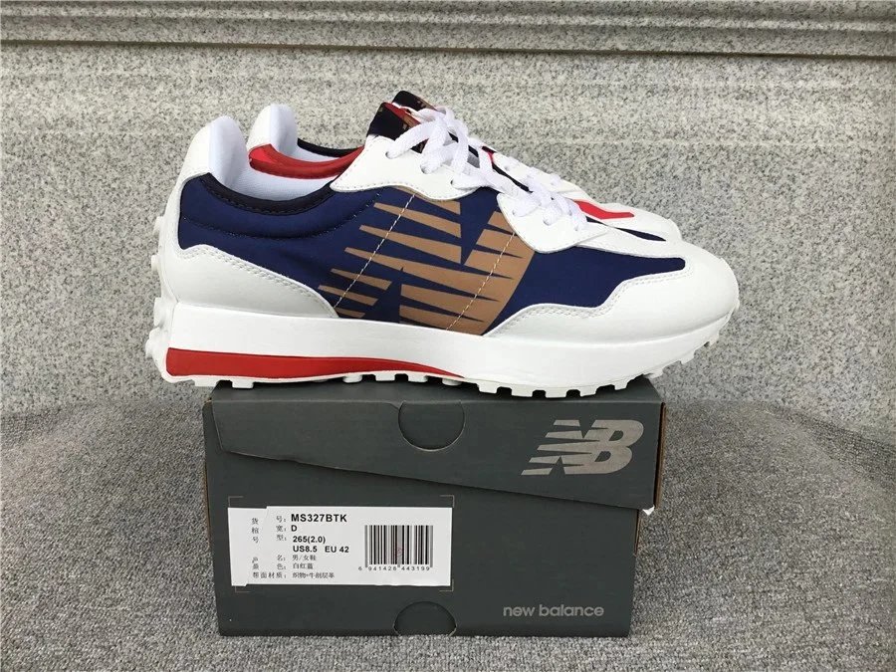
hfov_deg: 58.4
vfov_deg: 45.4
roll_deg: -1.0
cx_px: 448
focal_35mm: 31
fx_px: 802
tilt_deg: -16.1
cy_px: 336
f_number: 2.4
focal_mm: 3.3
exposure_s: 1/100
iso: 25
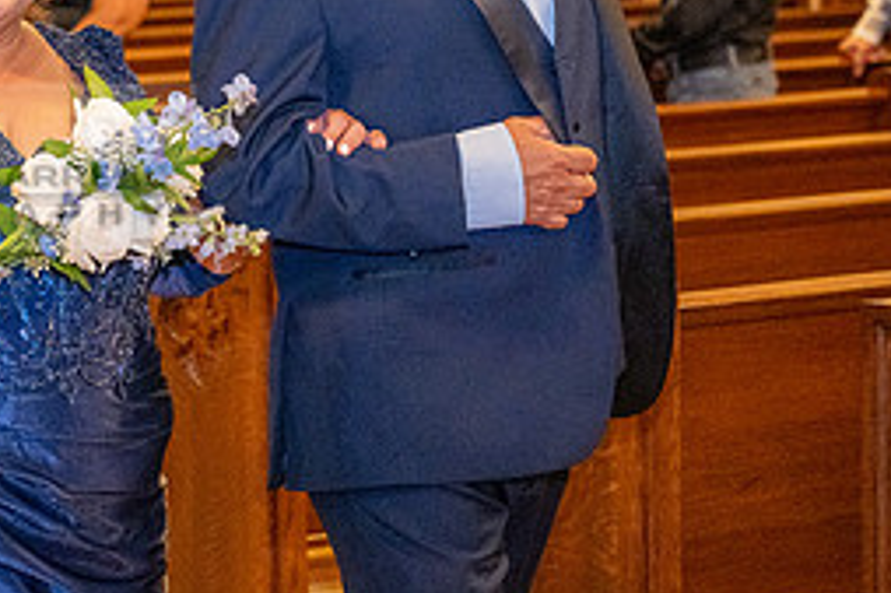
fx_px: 3957
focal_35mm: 160
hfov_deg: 12.6
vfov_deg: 8.6
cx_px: -102
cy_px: 167
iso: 2000
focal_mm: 70
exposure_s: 1/200
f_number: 3.5
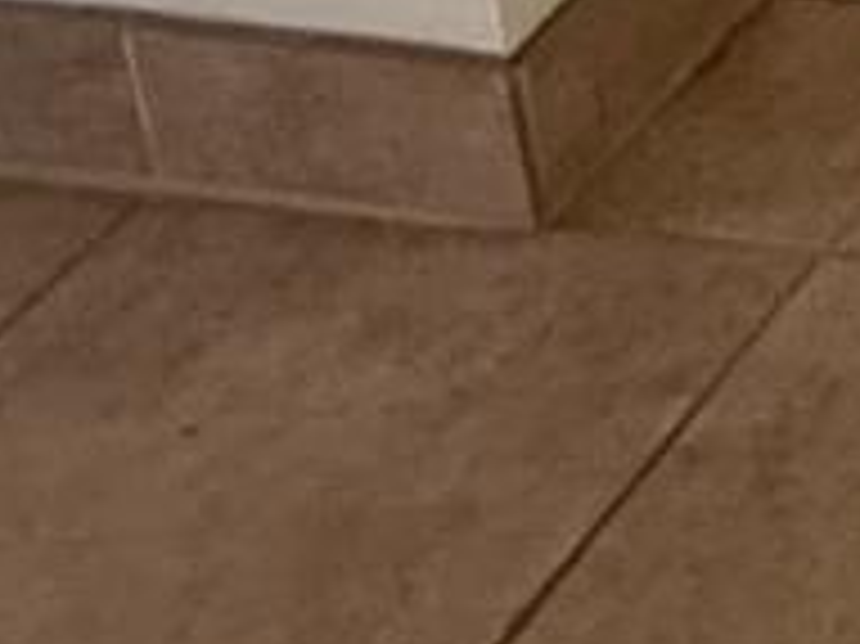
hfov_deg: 11.2
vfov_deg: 8.9
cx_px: 2566
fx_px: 2731
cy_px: -1660
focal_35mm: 110
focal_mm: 2.22
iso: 160
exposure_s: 1/99
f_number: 2.2
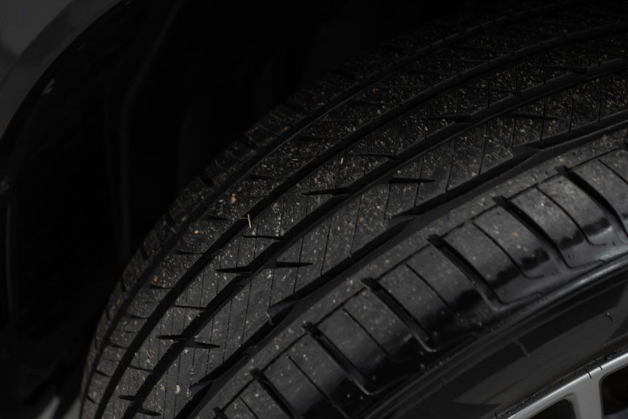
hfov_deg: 46.4
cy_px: 210
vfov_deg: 31.9
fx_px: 733
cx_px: 314
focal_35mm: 42
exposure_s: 1/40
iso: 320
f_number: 3.2
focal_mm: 28
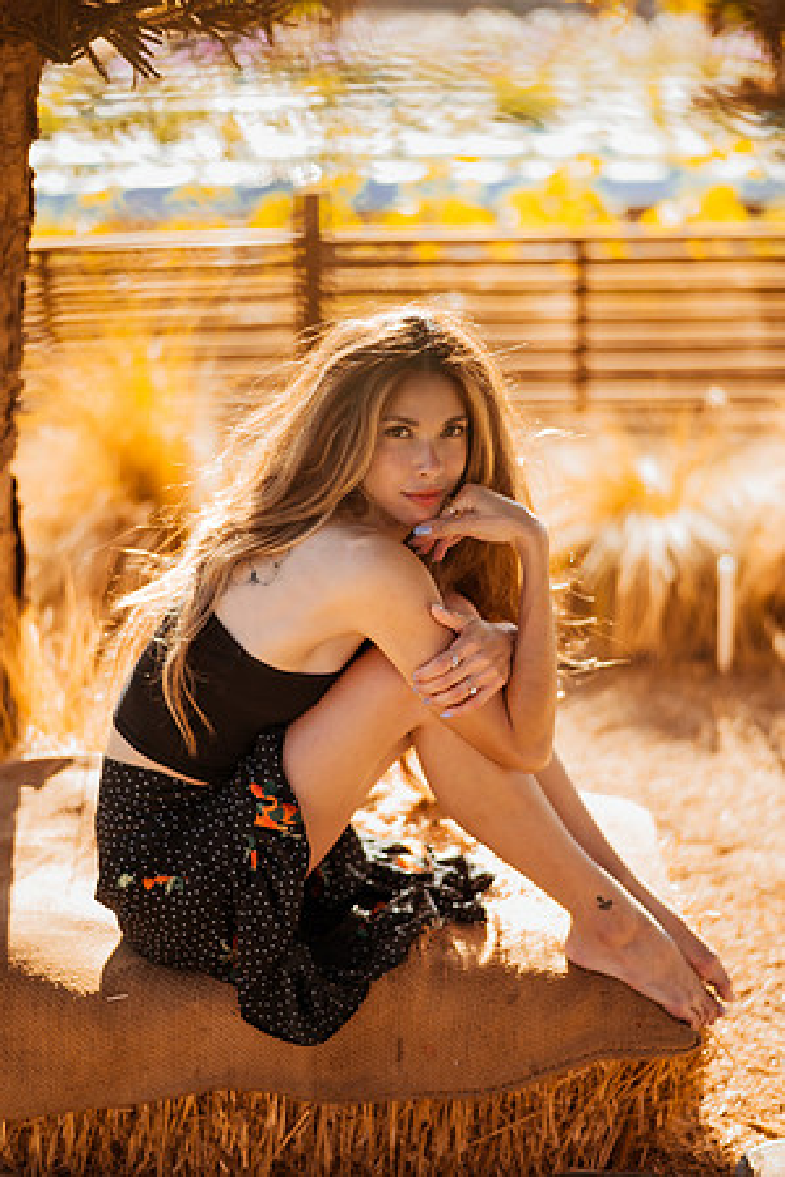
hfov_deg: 23.4
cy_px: 588
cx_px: 392
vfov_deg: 34.5
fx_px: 1897
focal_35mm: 58
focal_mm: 58
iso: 50
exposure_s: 1/800
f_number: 1.4
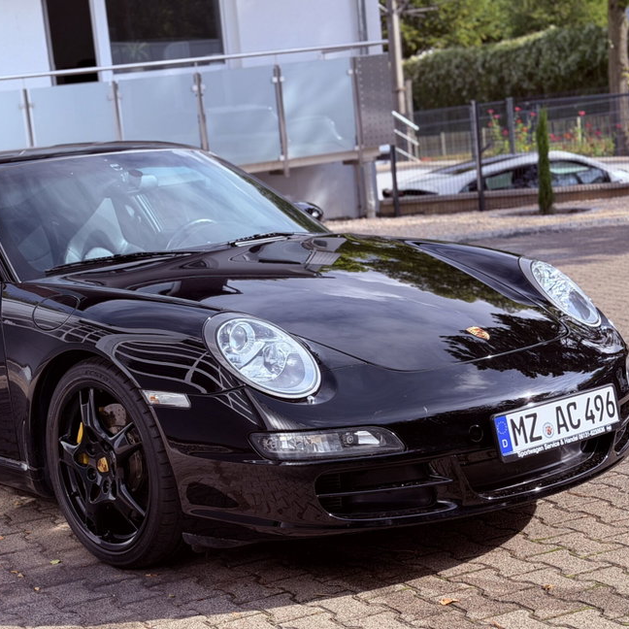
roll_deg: +6.4
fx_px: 1377
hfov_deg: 25.5
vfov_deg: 25.7
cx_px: 189
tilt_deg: -7.5
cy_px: 342
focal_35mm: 67
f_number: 1.78
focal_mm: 6.76
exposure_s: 1/1513
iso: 64
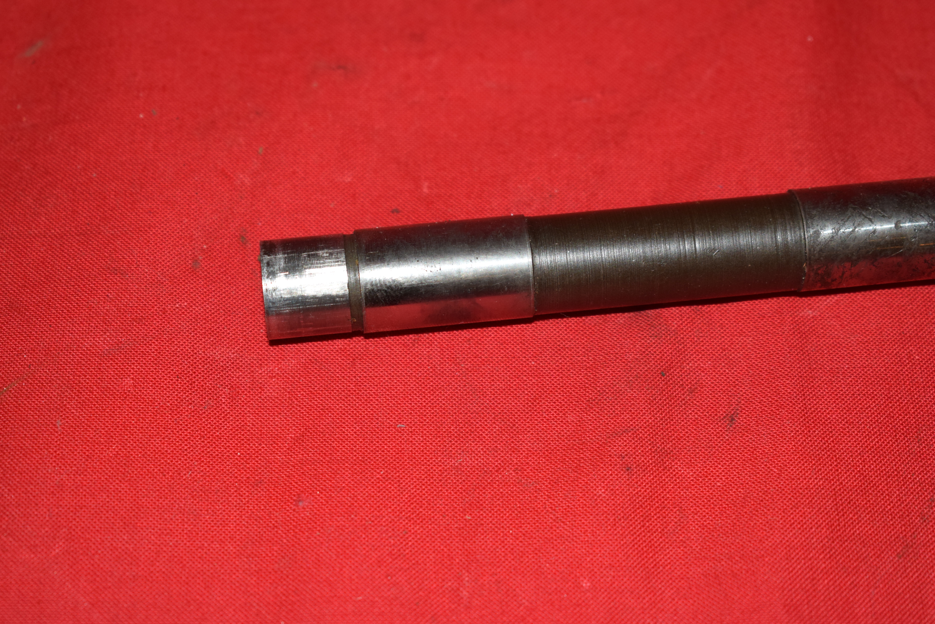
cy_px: 312
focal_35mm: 82
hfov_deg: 24.6
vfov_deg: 16.6
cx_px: 468
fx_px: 2143
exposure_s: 1/160
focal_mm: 55
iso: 640
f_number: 5.6
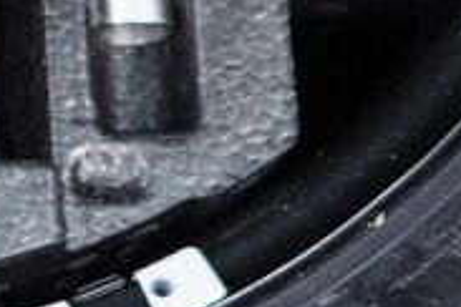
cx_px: -559
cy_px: -408
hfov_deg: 6.9
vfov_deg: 4.7
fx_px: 3636
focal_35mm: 284
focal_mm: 24
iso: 500
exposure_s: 1/40
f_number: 2.8
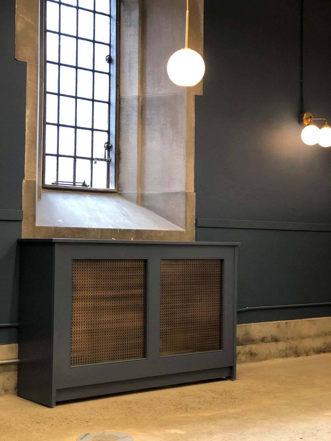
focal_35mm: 57
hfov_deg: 25.7
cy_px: 220
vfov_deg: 33.8
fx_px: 727
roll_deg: -1.7
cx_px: 166
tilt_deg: +2.3
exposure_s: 1/30
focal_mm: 6.6
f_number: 2.8
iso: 100
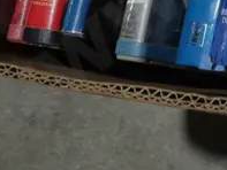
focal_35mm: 166
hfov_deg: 10.9
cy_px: -224
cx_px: 453
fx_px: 1089
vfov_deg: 8.3
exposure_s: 1/100
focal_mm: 16
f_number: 3.6
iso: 200
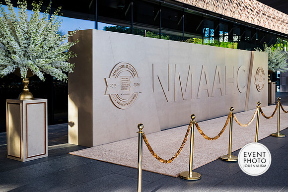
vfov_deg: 33.4
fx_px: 320
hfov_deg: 48.4
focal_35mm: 40
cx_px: 144
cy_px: 96
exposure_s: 1/125
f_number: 3.5
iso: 64
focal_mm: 40
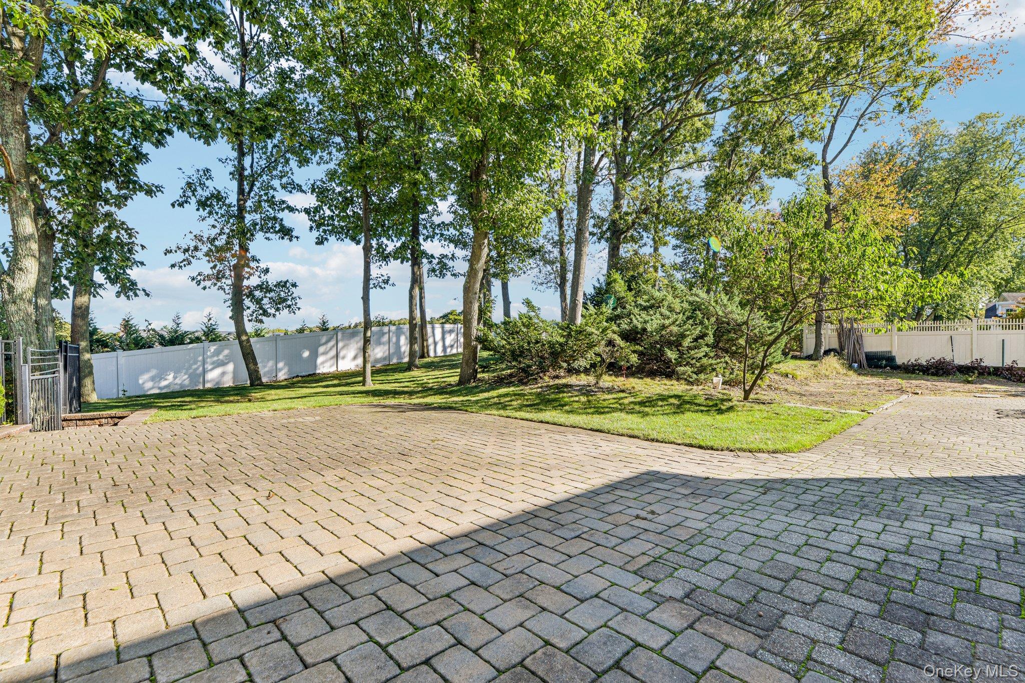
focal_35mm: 16
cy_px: 342
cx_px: 512
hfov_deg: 96.7
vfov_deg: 73.7
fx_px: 455
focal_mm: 16
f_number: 9
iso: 160
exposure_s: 1/200
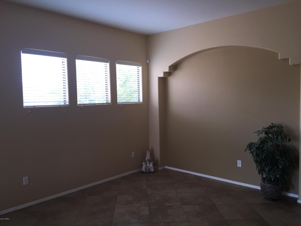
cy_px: 113
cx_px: 150
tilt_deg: -3.2
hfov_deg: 61.7
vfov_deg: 48.2
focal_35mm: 29
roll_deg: +2.0
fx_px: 252
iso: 40
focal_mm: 4.15
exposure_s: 1/60
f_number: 2.2
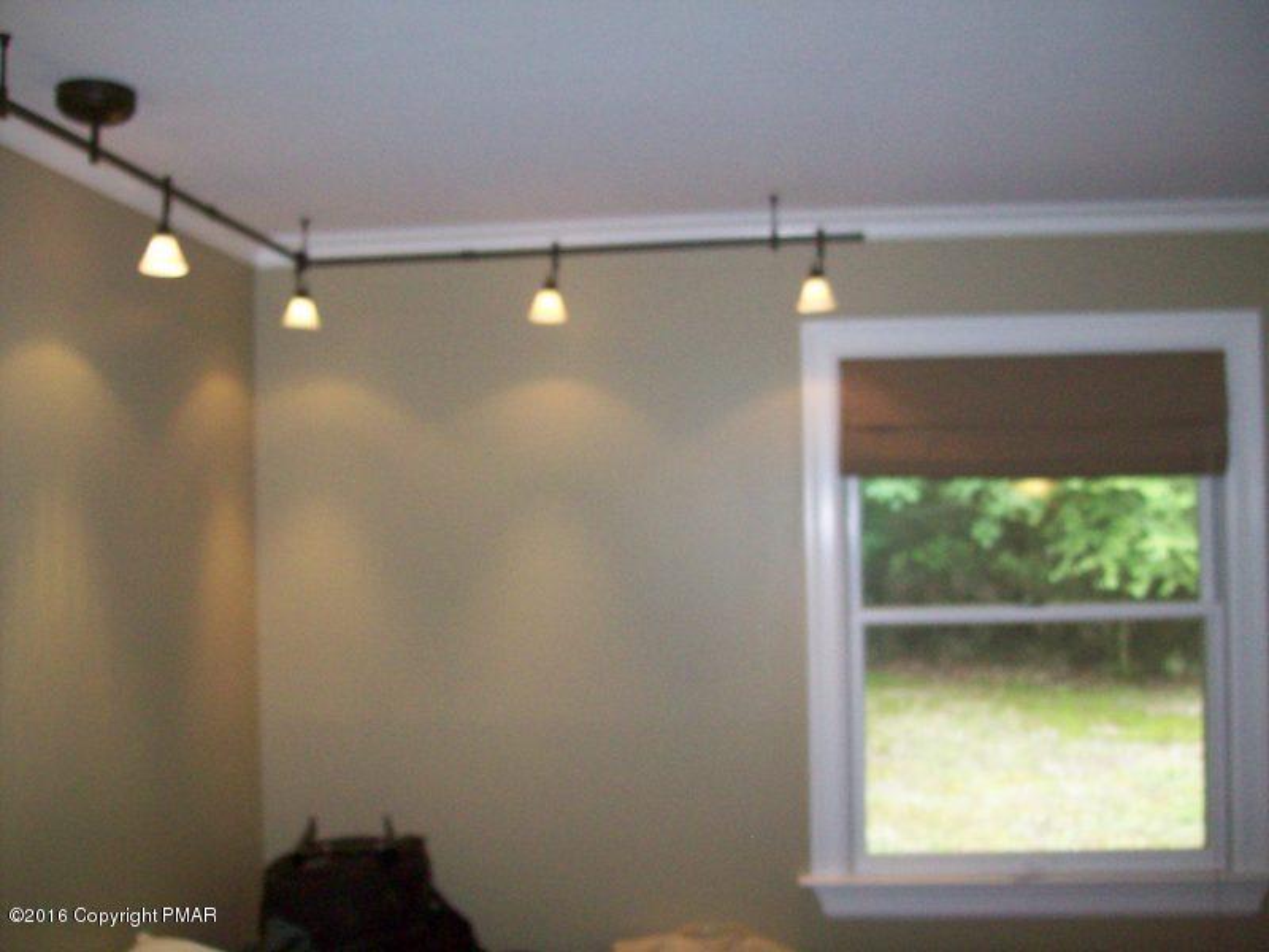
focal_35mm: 36
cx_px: 634
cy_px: 476
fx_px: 1320
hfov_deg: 51.4
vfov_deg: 39.7
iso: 200
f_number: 2.7
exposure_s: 1/64
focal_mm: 6
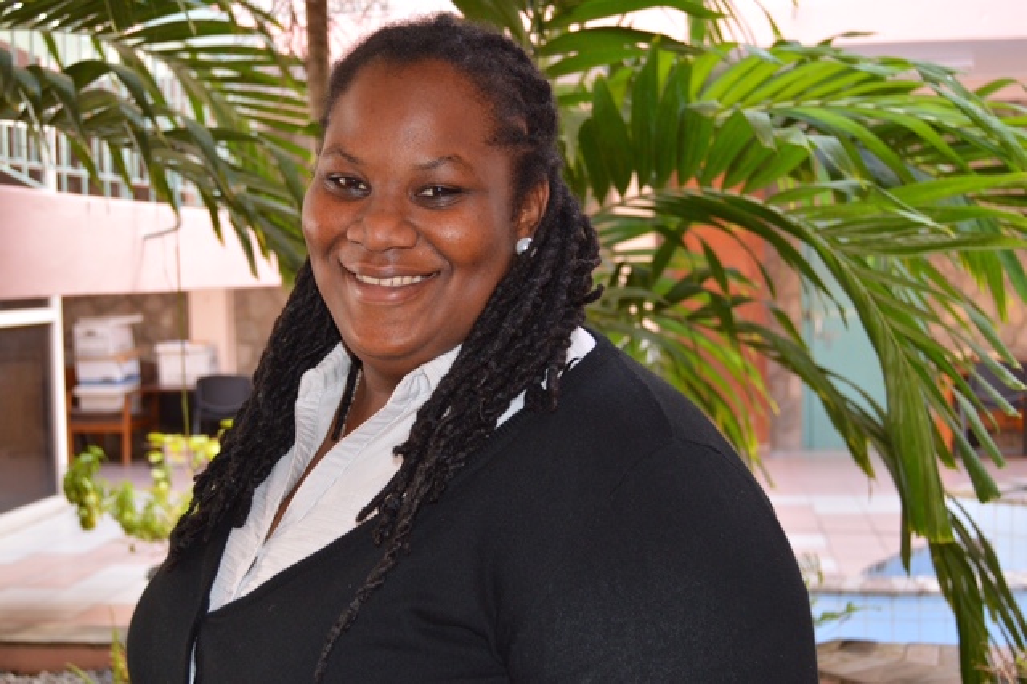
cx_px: 514
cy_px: 342
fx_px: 1369
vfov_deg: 28.0
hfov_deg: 41.1
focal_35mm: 48
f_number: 4.5
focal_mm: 32
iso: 720
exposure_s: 1/60
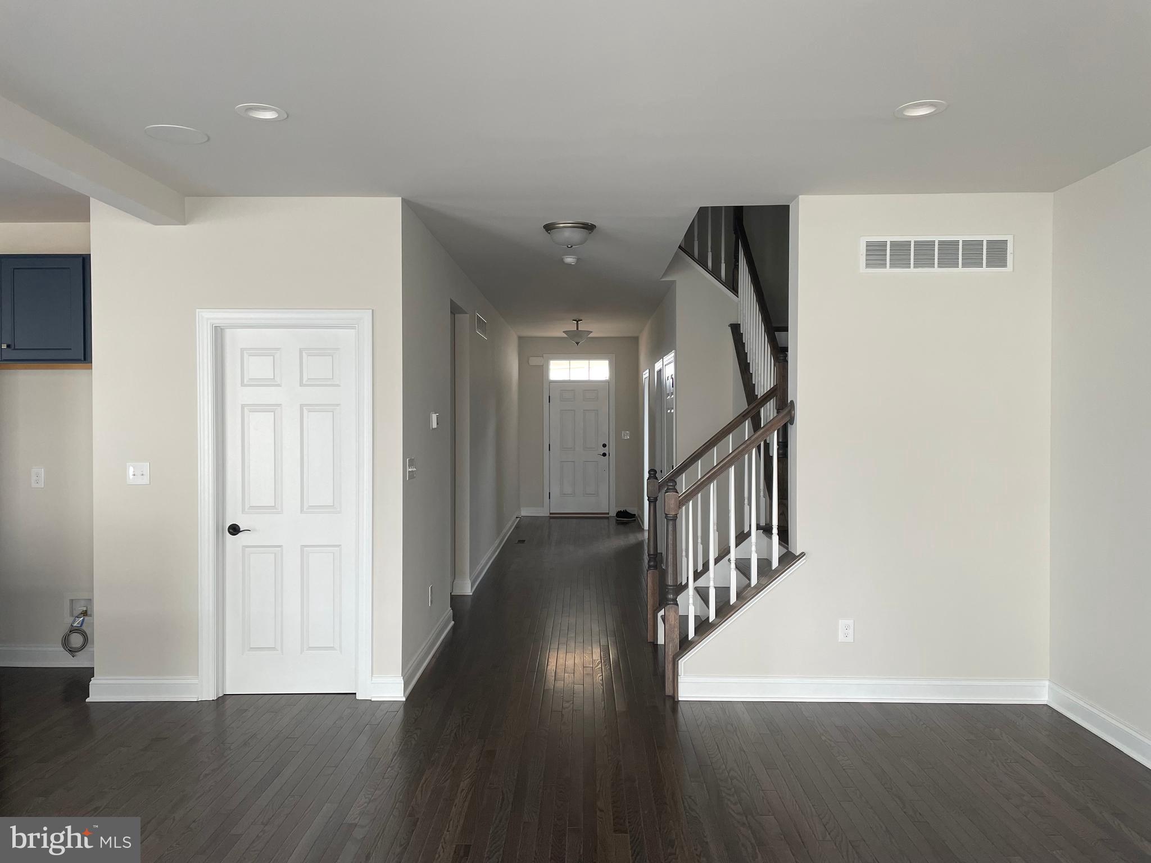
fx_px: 865
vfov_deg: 53.1
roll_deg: -0.3
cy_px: 432
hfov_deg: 67.3
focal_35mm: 26
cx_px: 576
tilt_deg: -0.9
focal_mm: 4.2
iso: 125
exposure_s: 1/121
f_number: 1.6
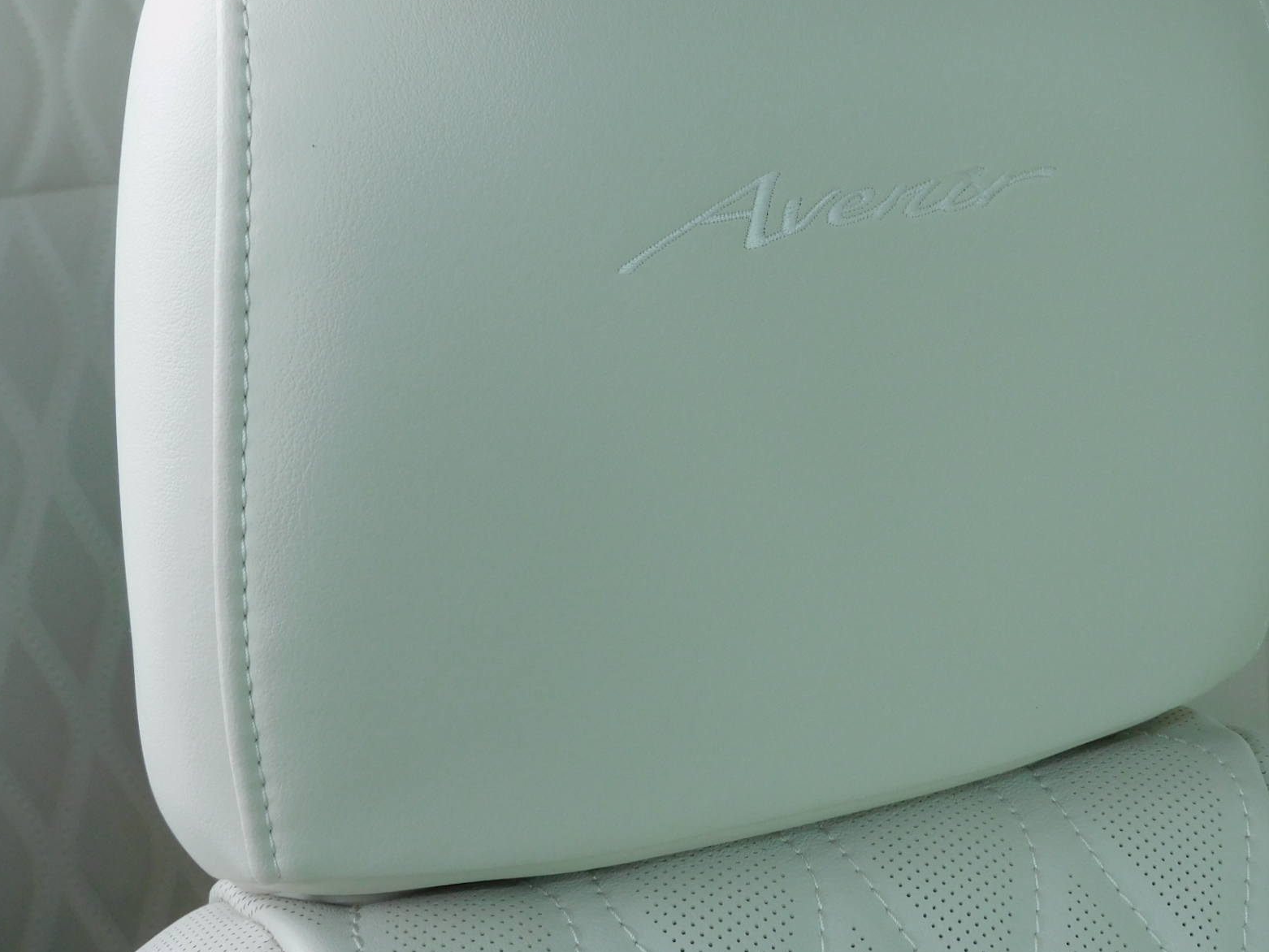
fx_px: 2933
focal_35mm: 80
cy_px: 361
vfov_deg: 18.4
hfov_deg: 24.4
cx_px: 776
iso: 125
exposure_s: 1/40
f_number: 4
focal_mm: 9.9
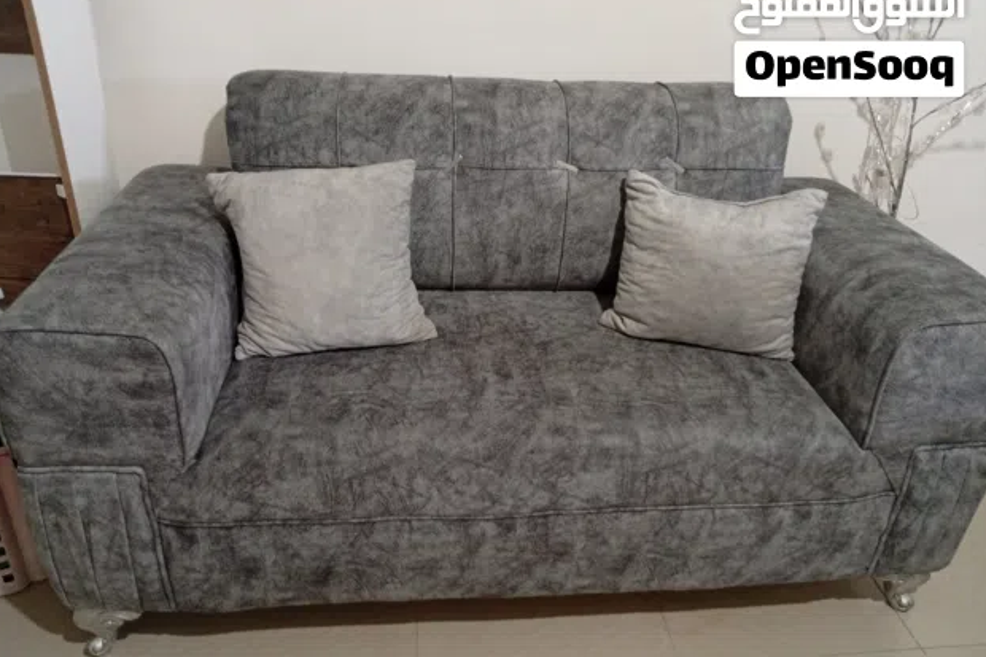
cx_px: 495
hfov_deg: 63.7
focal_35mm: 29
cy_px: 326
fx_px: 794
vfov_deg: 44.9
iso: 753
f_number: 1.8
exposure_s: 1/20
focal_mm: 3.98
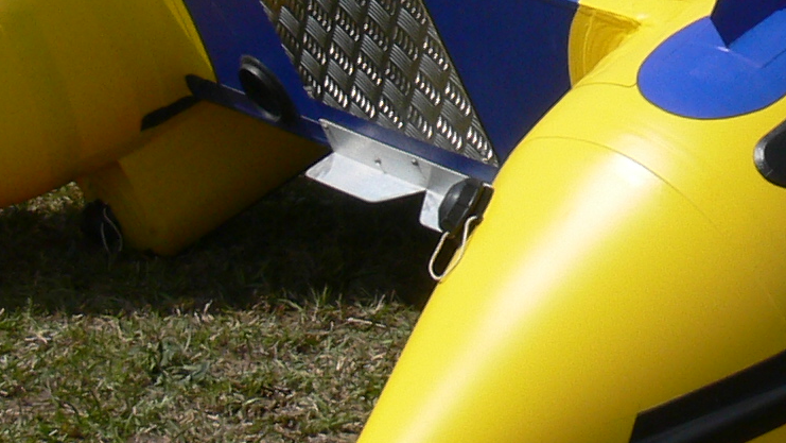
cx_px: 974
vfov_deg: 7.1
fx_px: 3502
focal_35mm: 168
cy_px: -275
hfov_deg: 12.5
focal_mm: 7.4
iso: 80
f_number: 5.6
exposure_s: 1/400
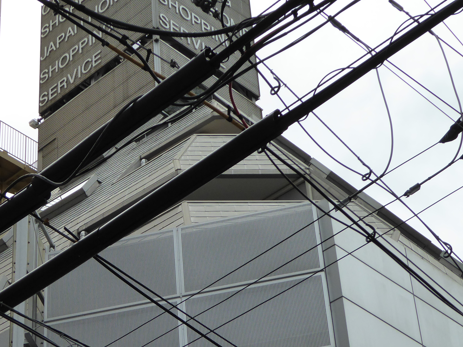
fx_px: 1324
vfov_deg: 14.9
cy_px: 233
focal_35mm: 99
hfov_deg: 19.7
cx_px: 129
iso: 160
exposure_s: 1/800
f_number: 4.1
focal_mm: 9
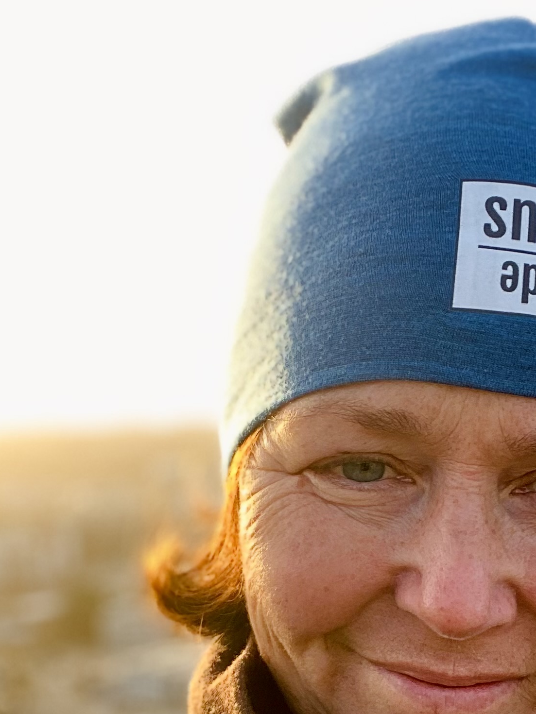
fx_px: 1300
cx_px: 371
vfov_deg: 30.2
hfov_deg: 23.2
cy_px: 539
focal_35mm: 63
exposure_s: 1/122
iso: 40
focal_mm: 2.71
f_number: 2.2
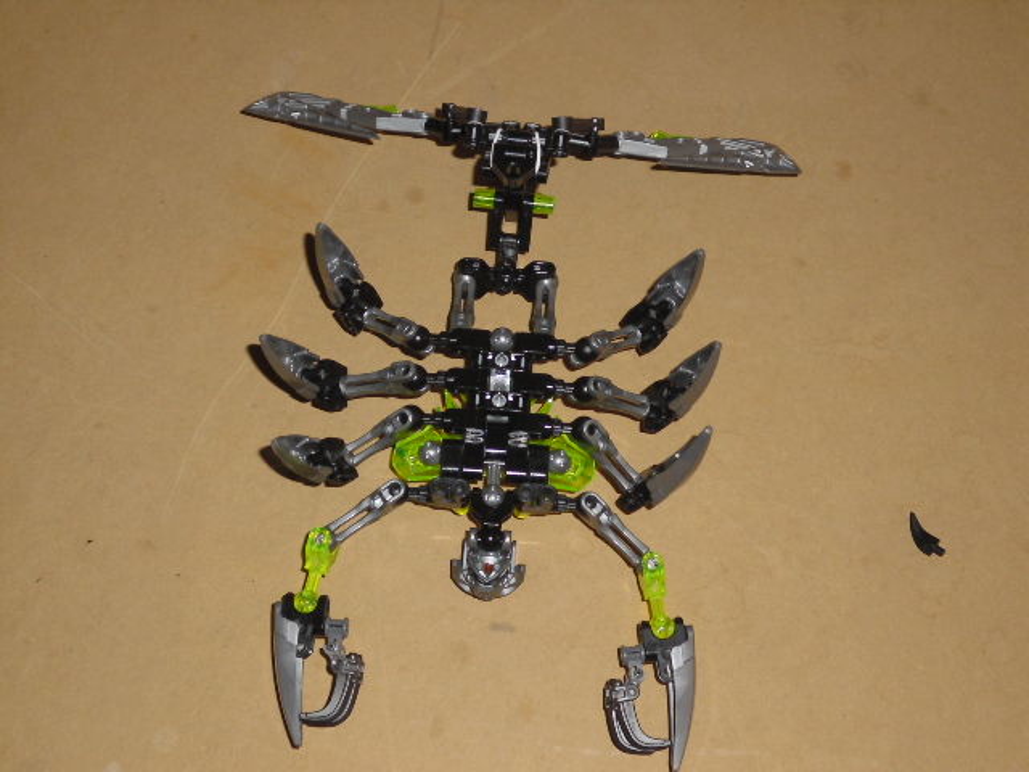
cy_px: 386
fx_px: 1575
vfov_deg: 27.5
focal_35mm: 53
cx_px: 514
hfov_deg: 36.2
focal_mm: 9.4
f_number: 3.8
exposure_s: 1/60
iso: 200
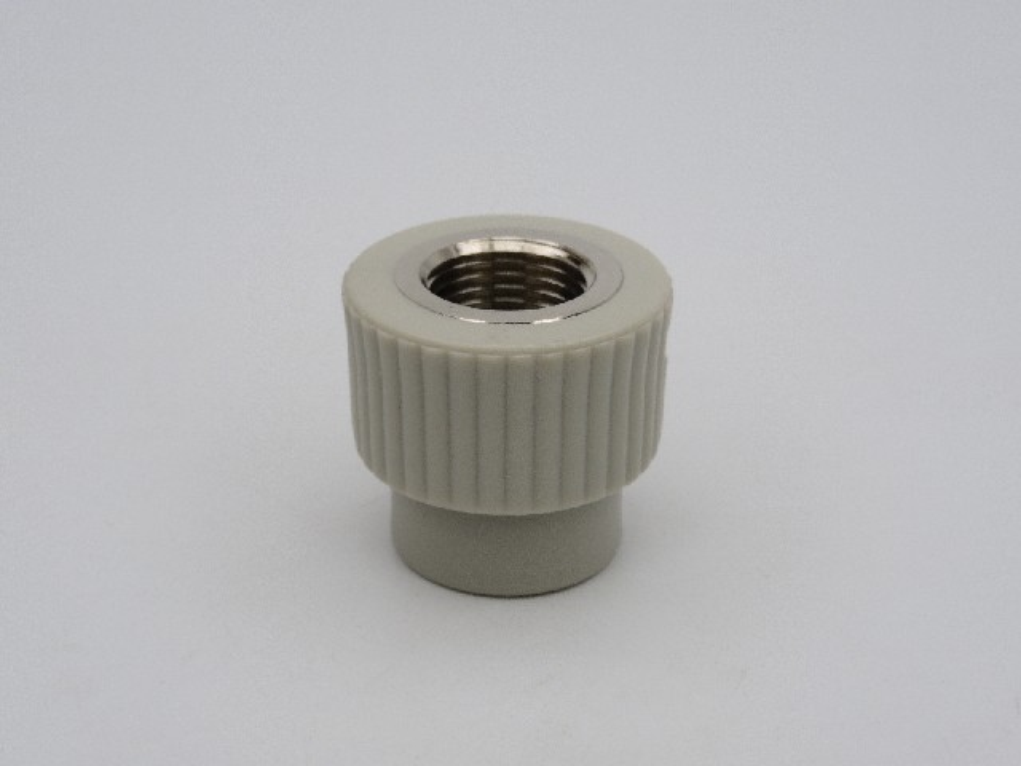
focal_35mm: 66
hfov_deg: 29.4
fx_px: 1947
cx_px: 510
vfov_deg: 22.3
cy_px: 383
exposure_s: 1/400
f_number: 8
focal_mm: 14.1
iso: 100
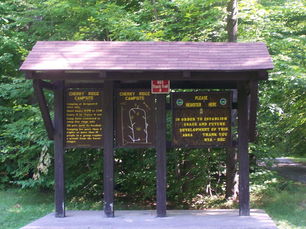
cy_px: 114
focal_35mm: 69
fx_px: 610
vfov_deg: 21.3
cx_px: 153
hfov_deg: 28.2
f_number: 3.2
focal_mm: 11.5
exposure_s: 1/40
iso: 140
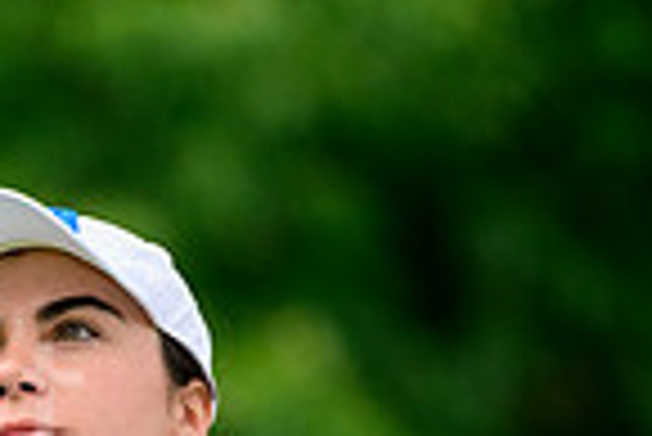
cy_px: 699
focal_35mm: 1122
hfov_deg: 1.8
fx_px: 20341
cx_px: -189
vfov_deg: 1.2
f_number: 5.3
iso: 1000
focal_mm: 280
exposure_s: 1/2000
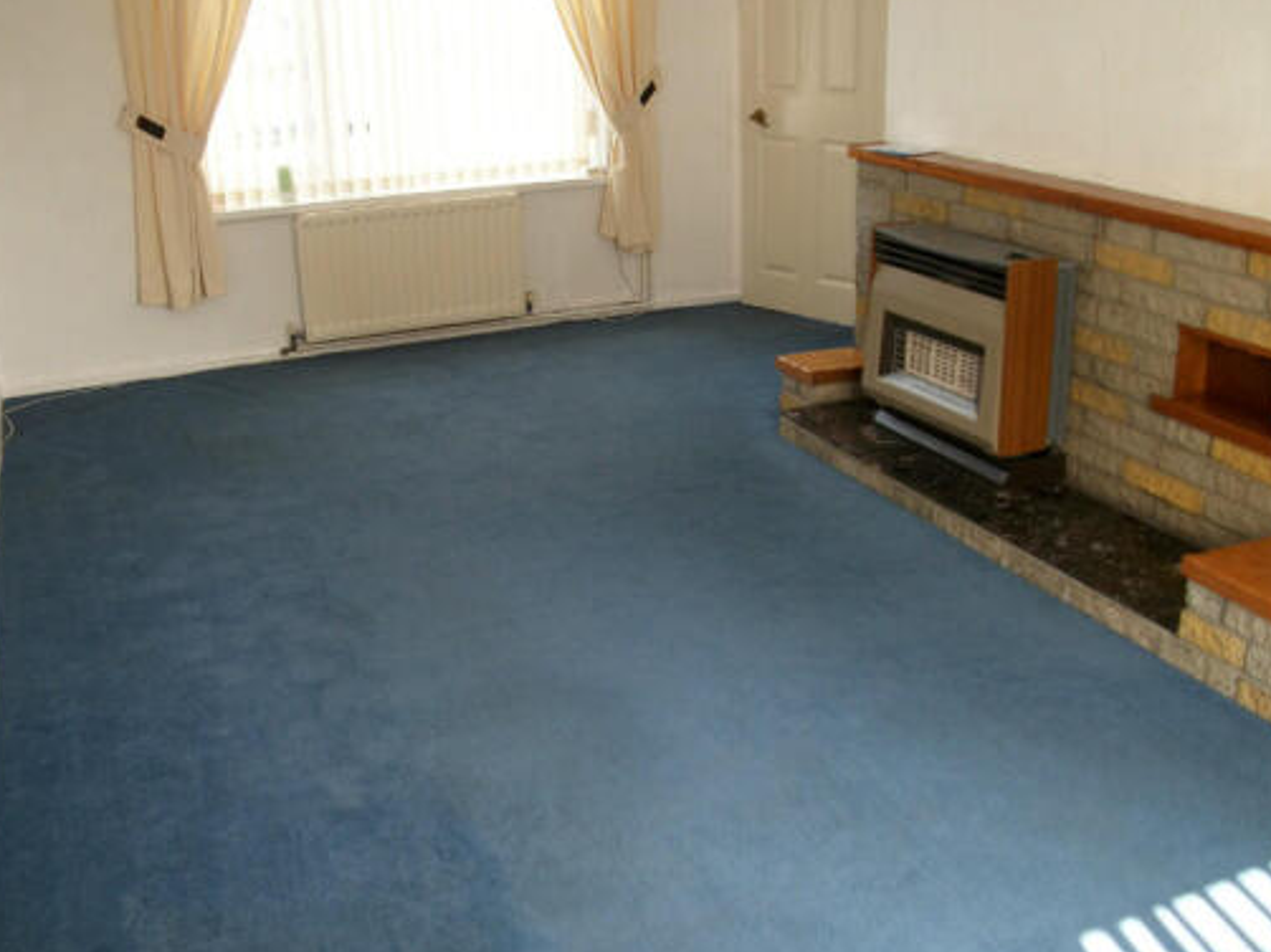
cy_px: 462
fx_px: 1321
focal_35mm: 36
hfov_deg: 51.3
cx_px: 581
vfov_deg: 39.6
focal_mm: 5.7
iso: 80
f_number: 2.9
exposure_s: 1/46.4
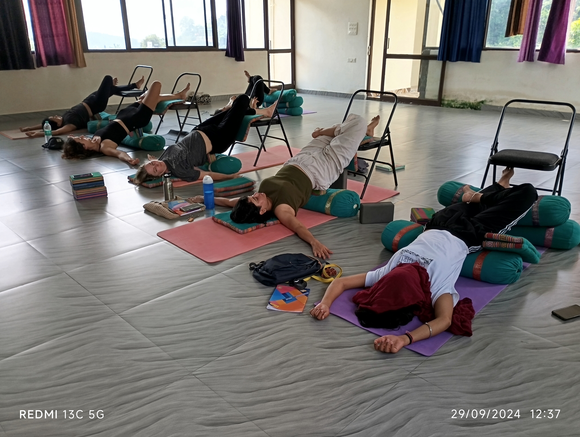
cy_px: 218
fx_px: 470
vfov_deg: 49.9
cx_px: 290
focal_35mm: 28
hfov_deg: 63.4
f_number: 1.8
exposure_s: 1/50
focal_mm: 4.26
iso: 65
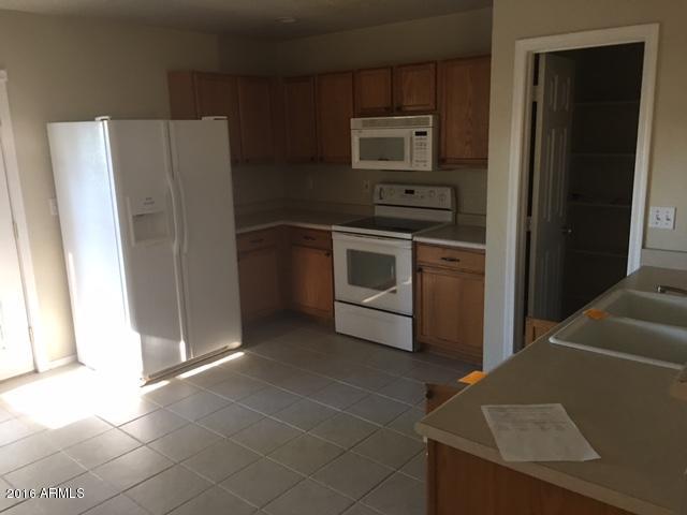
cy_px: 258
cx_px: 344
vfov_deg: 48.2
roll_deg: +3.1
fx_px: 576
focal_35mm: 29
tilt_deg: -10.1
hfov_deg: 61.7
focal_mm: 4.15
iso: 64
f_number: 2.2
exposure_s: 1/15
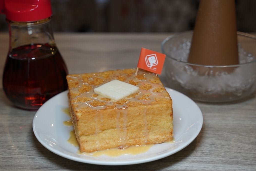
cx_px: 116
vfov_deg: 20.0
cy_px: 84
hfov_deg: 29.6
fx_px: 483
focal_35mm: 68
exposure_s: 1/160
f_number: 4
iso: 640
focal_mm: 58
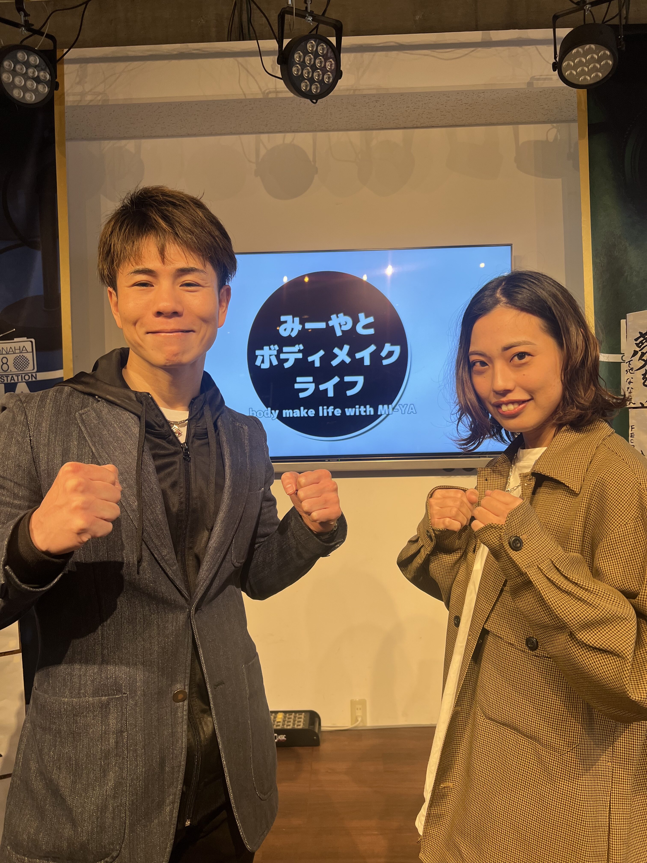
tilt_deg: +0.4
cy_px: 432
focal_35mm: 26
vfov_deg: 67.3
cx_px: 324
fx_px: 648
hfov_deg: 53.1
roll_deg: +2.5
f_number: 1.5
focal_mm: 5.7
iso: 80
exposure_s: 1/60
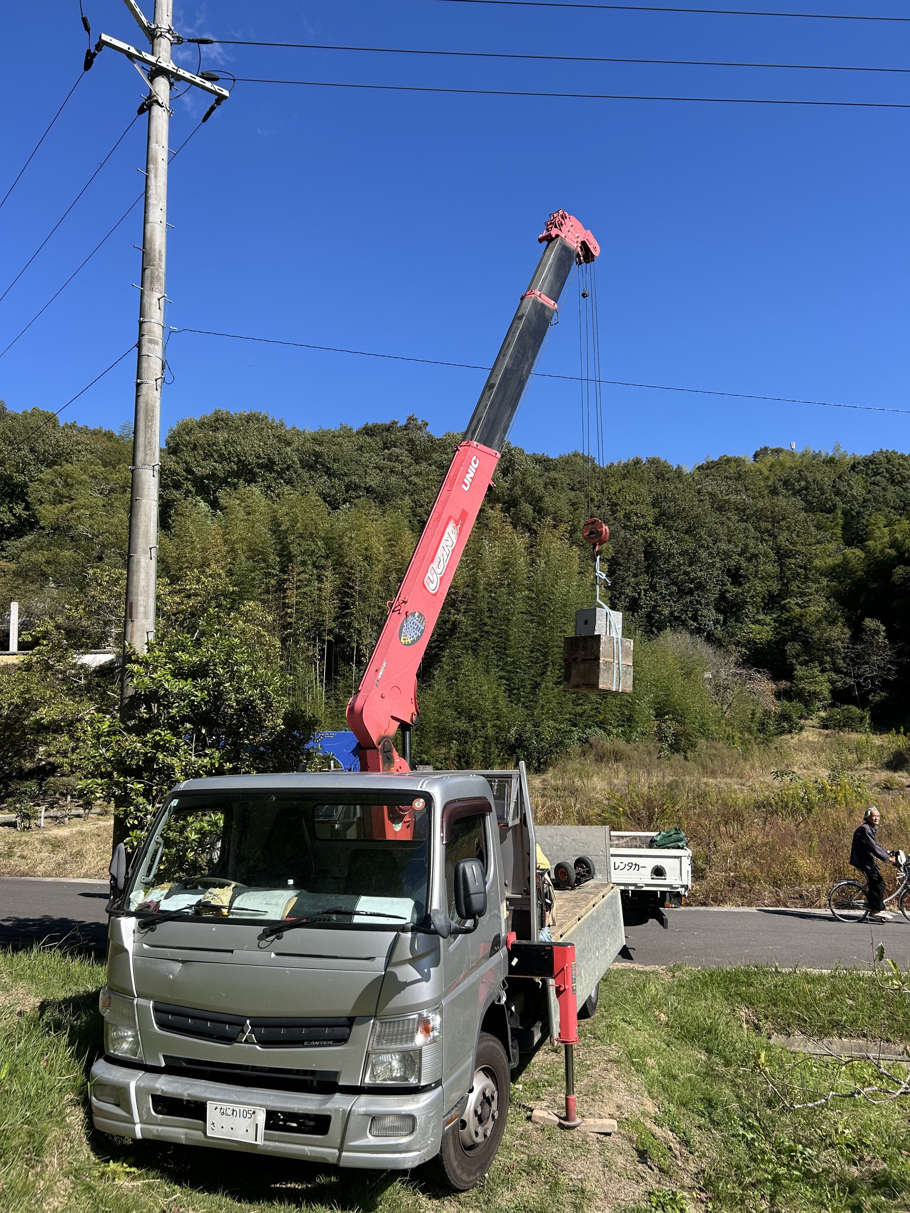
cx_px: 455
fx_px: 911
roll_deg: +0.5
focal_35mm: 26
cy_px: 606
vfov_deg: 67.3
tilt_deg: +7.2
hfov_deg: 53.1
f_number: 1.5
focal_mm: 5.7
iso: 50
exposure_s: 1/2841
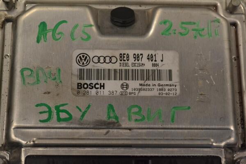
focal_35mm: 82
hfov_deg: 24.6
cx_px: 123
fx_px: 564
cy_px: 82
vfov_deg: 16.6
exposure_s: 1/500
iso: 3200
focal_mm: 55
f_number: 11
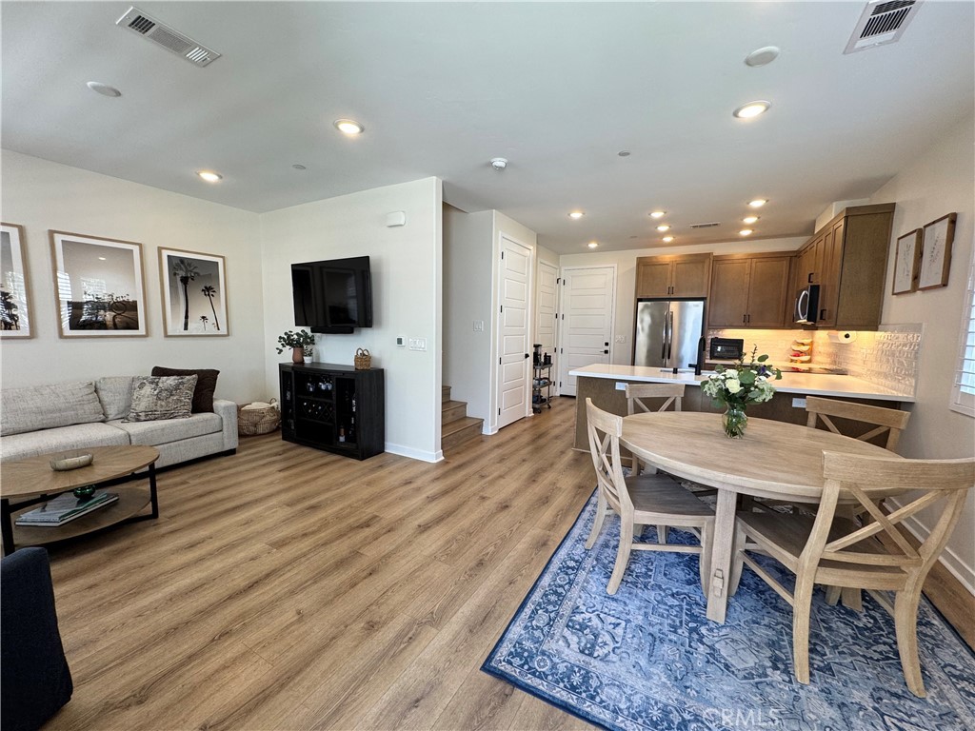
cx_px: 488
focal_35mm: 14
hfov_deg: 102.1
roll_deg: -0.5
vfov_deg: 85.7
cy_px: 366
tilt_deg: -6.8
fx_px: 394
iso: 100
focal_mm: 2.22
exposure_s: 1/120
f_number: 2.2
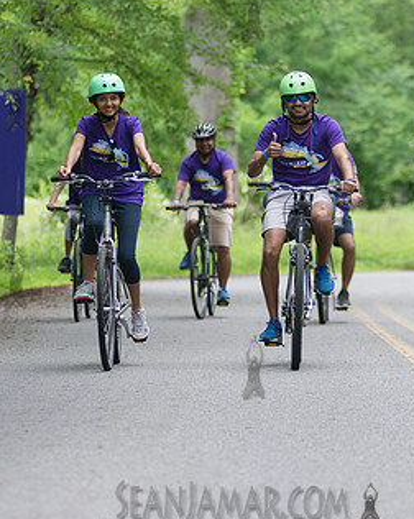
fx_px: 3821
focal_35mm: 249
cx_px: 302
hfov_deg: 6.2
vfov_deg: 7.8
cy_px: 173
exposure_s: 1/800
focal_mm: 120
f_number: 2.8
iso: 400
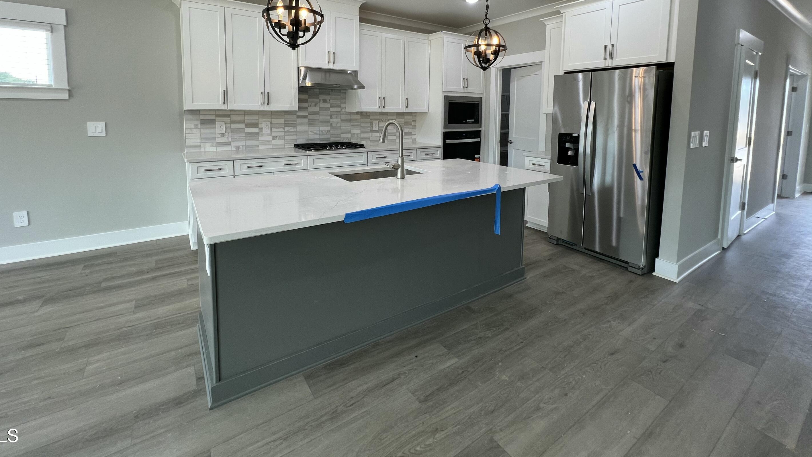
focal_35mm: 15
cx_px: 397
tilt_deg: -5.2
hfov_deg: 103.0
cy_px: 143
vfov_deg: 68.0
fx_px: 323
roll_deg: -0.8
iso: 80
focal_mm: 1.57
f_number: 1.8
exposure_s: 1/120
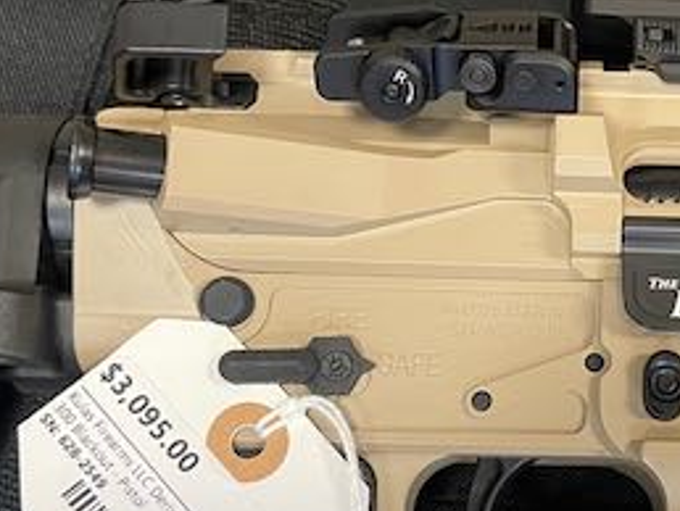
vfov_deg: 23.6
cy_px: 335
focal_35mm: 62
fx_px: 1219
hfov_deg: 29.9
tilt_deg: -77.0
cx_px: 604
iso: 400
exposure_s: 1/60
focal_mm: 5.1
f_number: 1.6
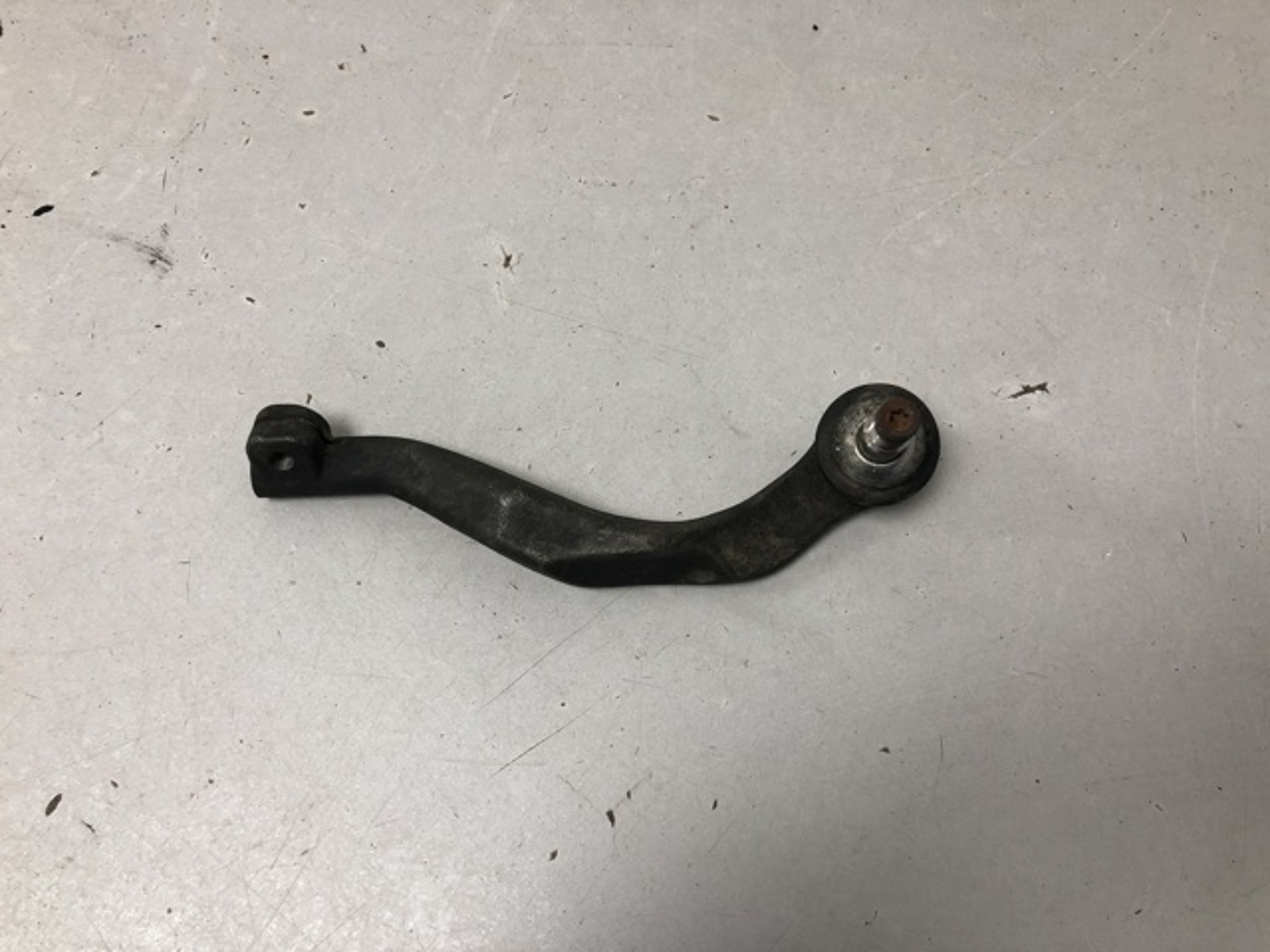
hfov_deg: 63.4
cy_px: 476
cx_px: 635
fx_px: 1027
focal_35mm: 28
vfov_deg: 49.7
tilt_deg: -68.0
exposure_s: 1/33
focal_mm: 4
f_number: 1.8
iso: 32
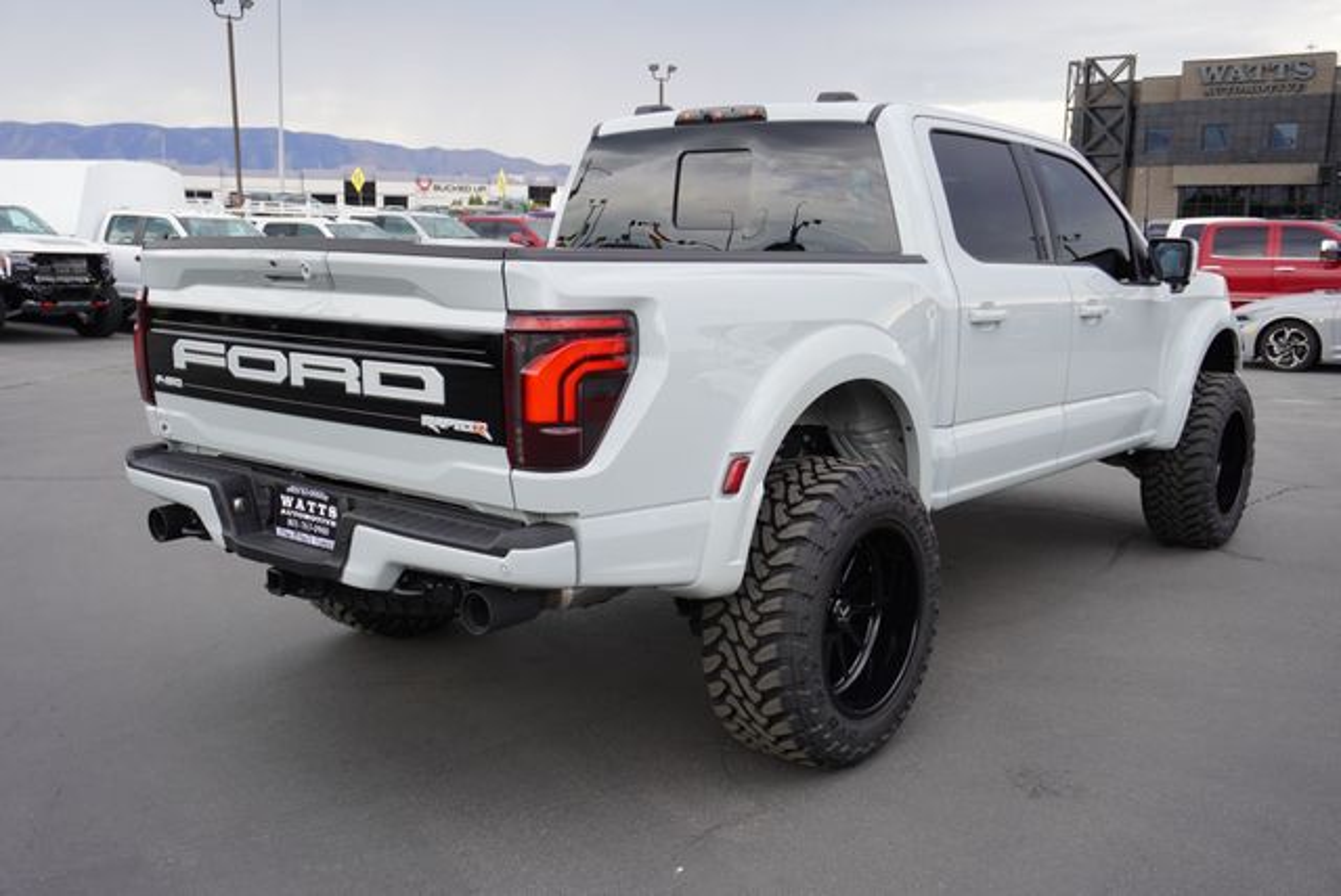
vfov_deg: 40.0
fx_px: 1230
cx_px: 670
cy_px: 448
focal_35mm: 33
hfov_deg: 57.2
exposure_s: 1/80
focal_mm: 22
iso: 100
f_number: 5.6
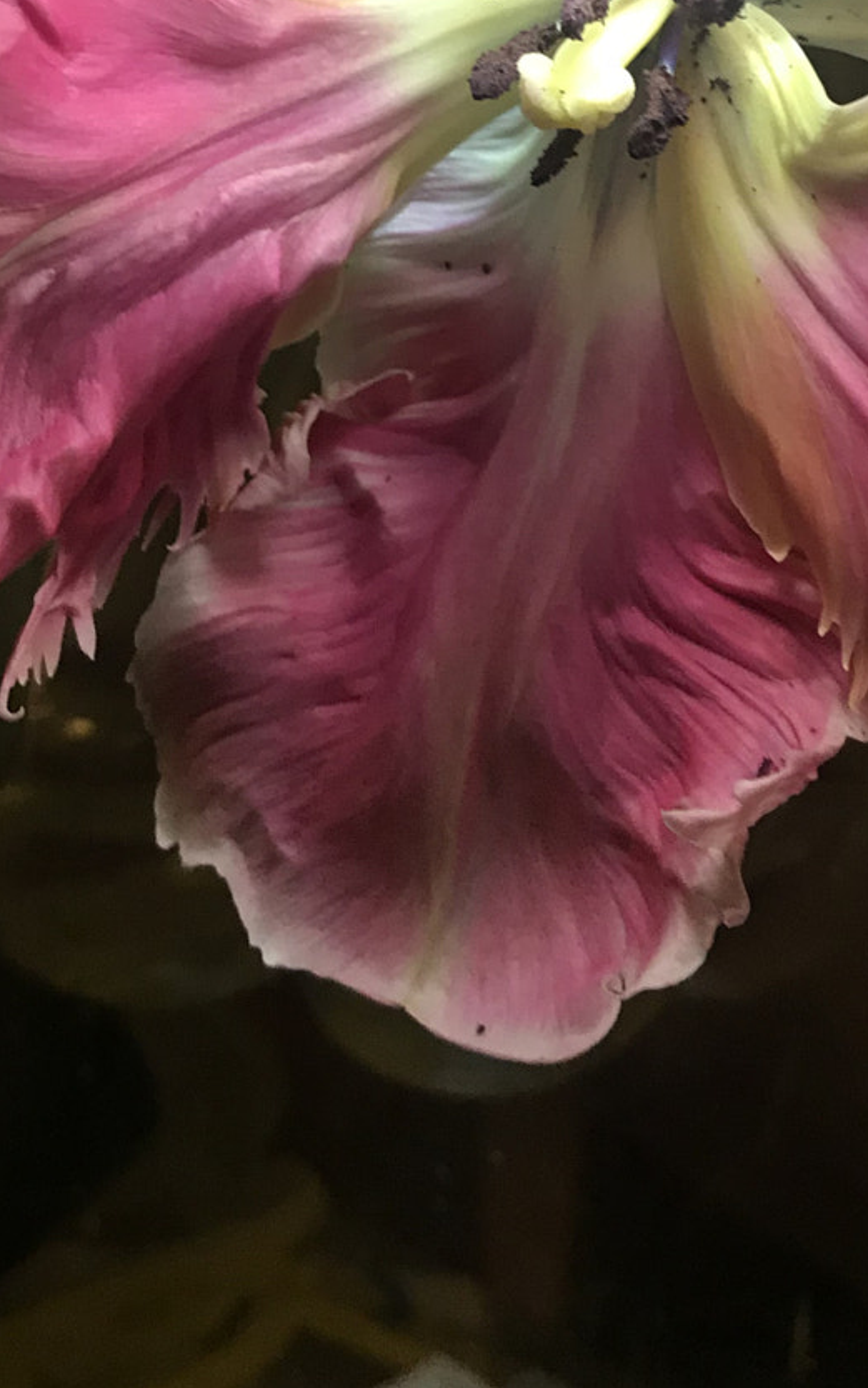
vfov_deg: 34.7
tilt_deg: -12.0
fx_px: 2156
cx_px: 530
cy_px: 300
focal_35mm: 57
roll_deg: -5.1
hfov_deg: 22.7
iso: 40
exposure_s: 1/17
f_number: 1.8
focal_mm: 3.99
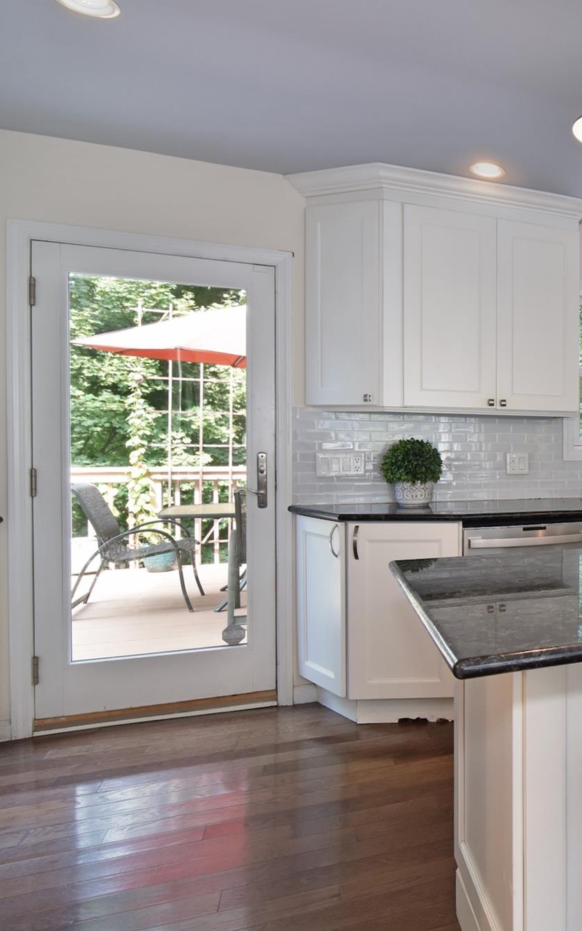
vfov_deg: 70.9
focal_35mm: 26
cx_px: 685
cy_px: 467
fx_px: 654
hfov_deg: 37.4
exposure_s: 1/60
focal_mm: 11
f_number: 8
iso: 640
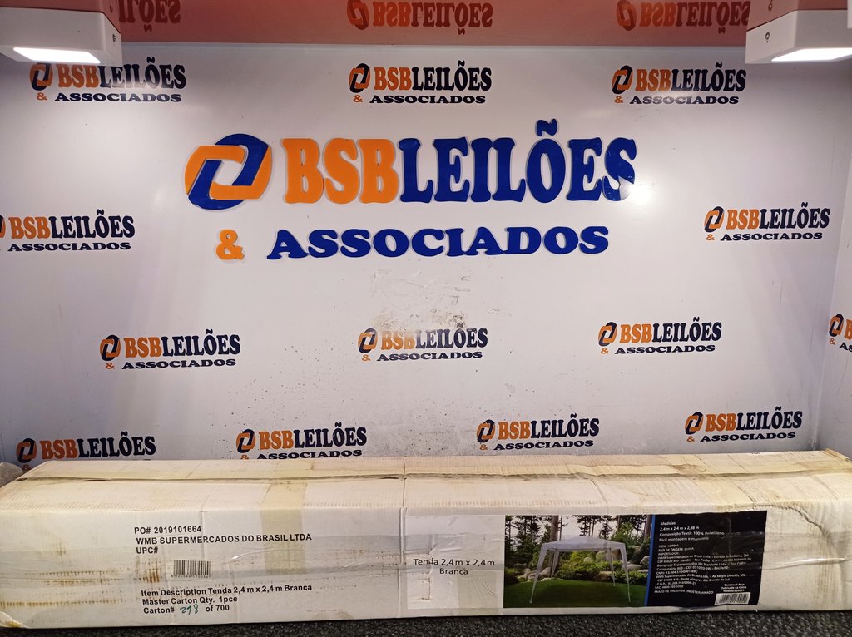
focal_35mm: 28
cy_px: 318
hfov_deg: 63.5
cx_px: 426
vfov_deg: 49.7
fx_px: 689
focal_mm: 4.7
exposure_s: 1/120
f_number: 1.79
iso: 114
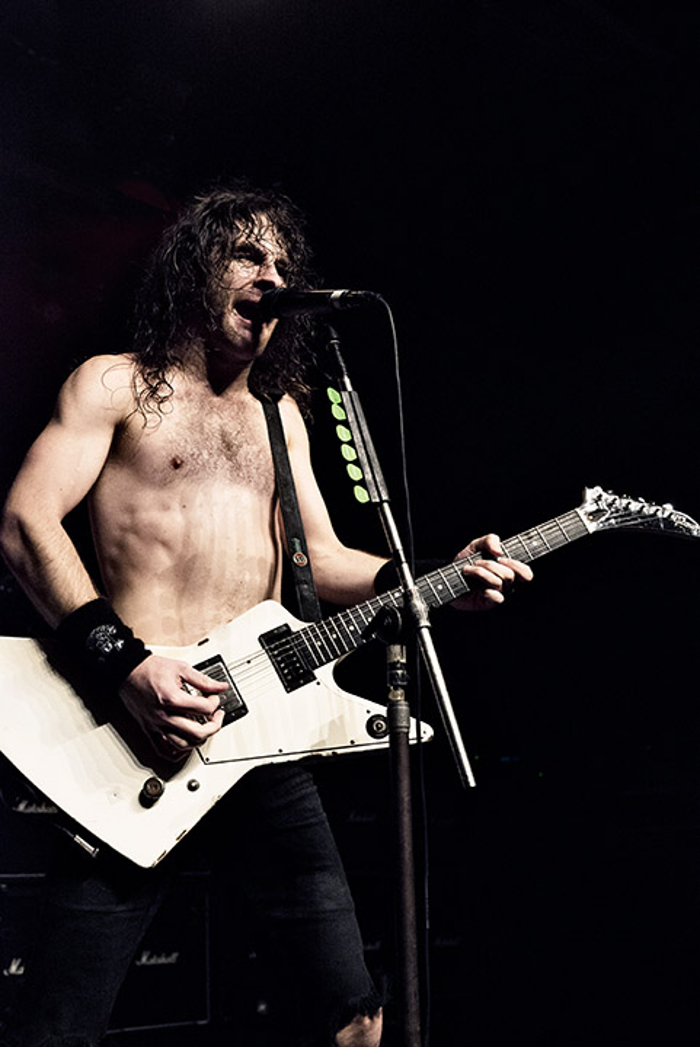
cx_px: 350
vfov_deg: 41.1
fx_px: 1398
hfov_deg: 28.1
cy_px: 524
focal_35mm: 48
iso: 4000
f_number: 6.3
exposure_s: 1/320
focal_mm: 48
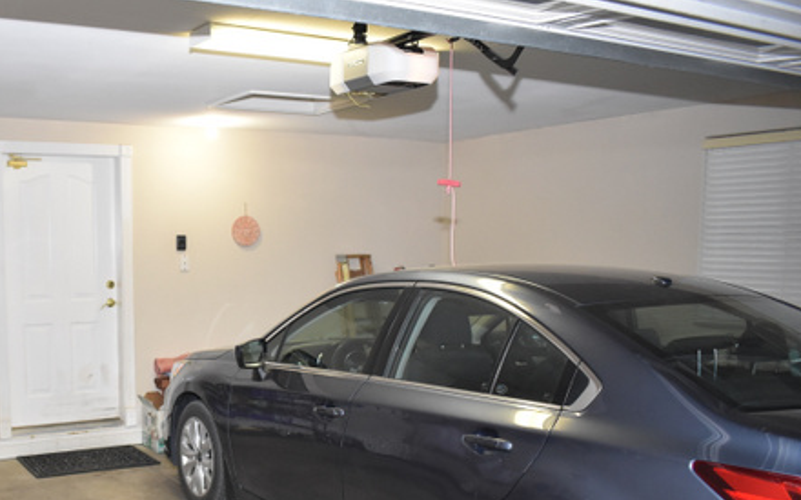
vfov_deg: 31.6
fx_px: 873
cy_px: 357
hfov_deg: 48.0
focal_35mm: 40
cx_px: 231
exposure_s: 1/60
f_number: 4
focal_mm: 18
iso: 1600
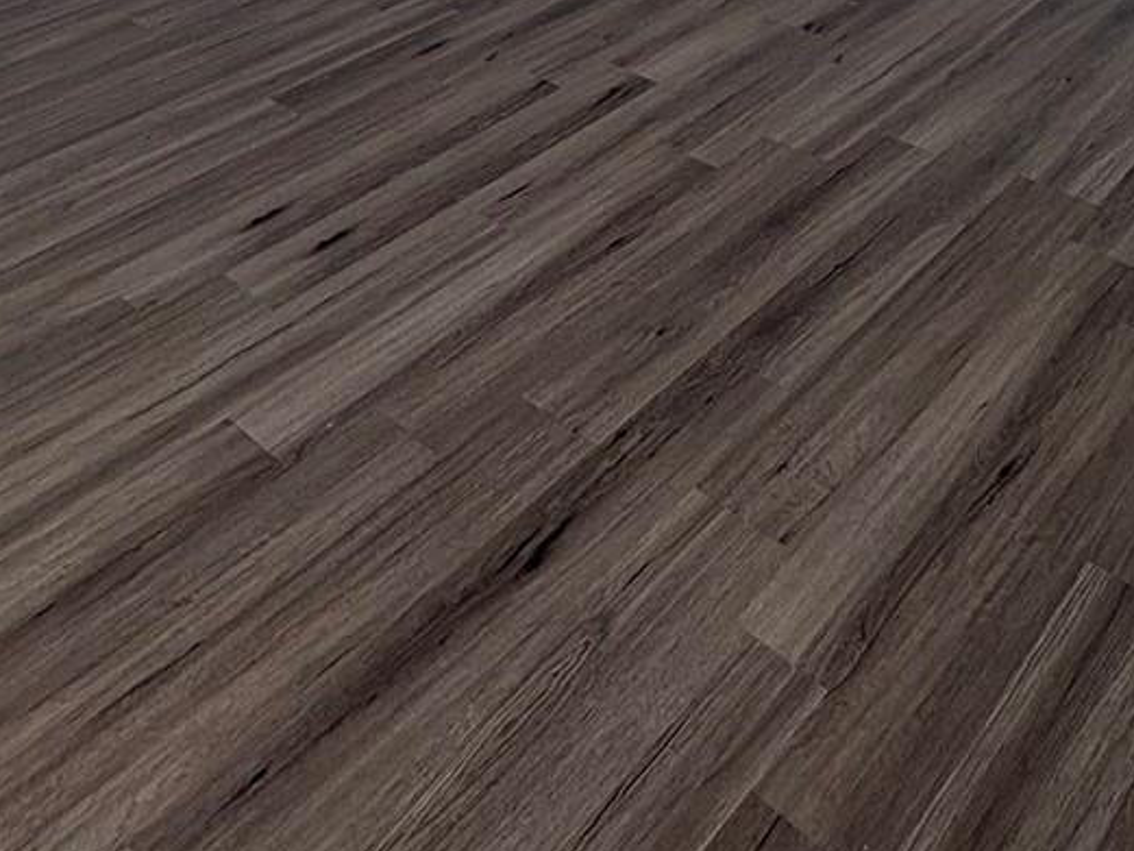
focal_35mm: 43
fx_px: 1409
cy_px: -444
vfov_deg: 25.1
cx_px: 620
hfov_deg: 43.8
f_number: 2.2
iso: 40
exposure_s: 1/120
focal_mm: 2.22
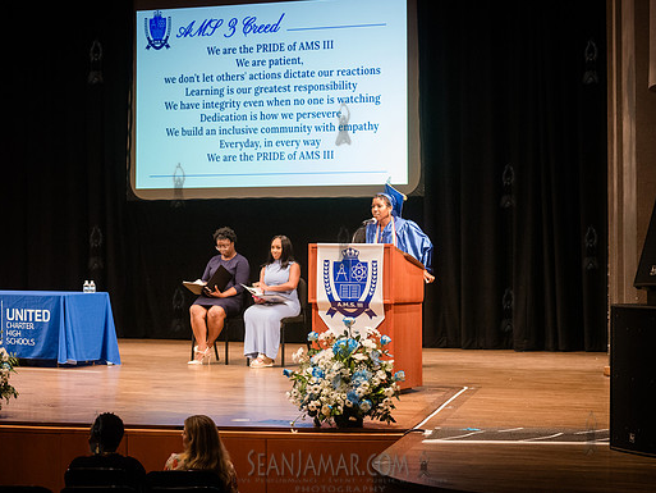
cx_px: 343
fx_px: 2104
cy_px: 246
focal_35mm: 111
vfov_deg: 13.3
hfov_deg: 17.7
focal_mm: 100
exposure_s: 1/200
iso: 5000
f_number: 4
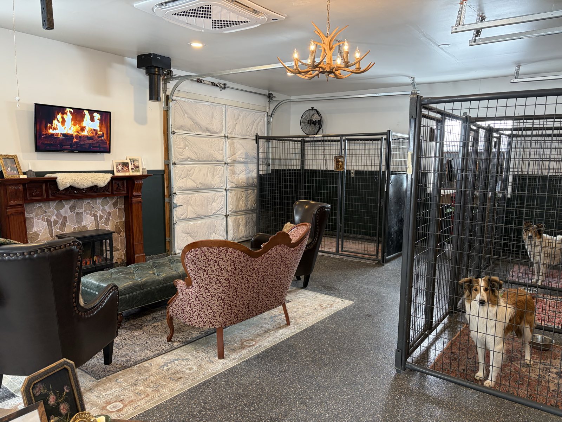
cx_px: 281
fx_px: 422
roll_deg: -0.1
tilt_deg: -7.1
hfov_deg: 67.3
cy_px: 211
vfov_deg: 53.1
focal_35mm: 26
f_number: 1.6
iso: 100
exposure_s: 1/60
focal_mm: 5.96
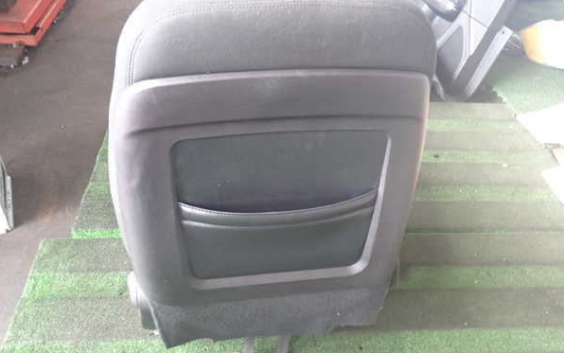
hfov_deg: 59.6
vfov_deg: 39.5
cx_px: 282
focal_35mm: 32
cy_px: 171
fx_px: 492
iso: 640
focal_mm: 5.4
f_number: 2.3
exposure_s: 1/30
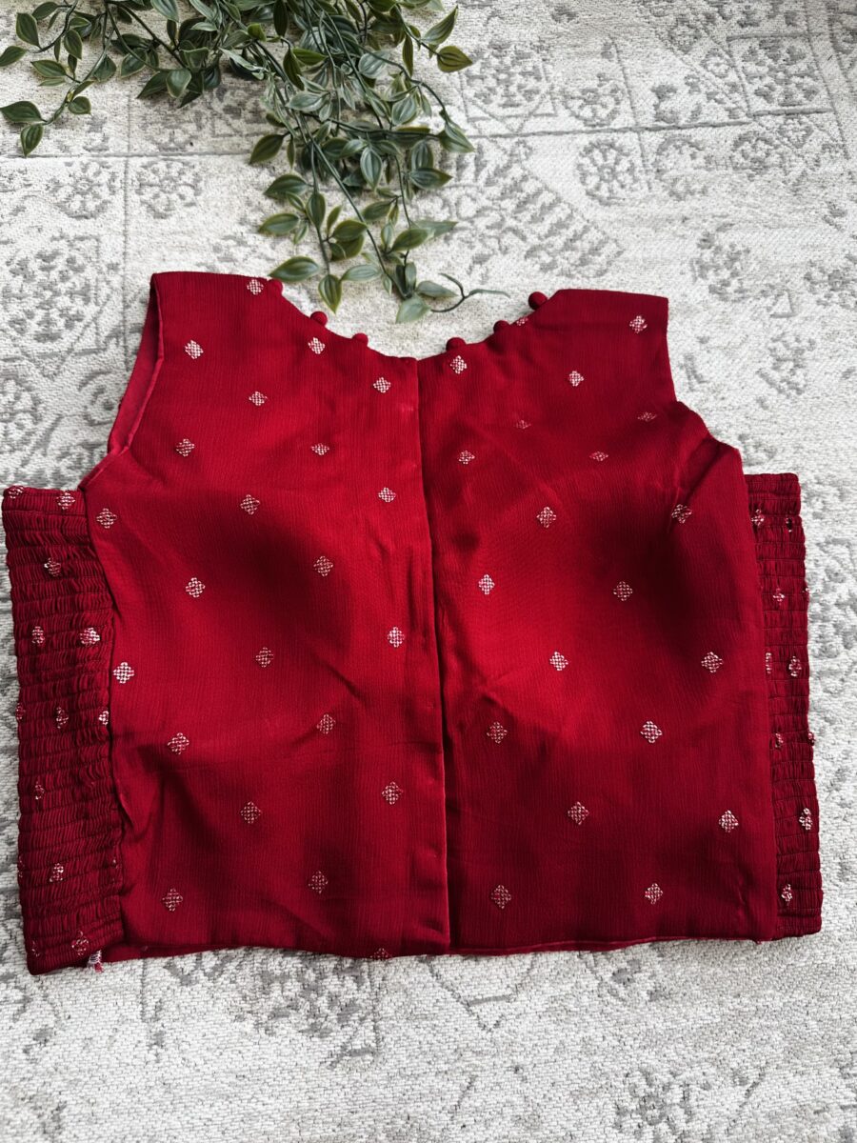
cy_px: 572
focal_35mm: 24
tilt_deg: -73.9
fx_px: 792
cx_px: 428
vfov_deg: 71.6
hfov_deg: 56.8
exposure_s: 1/532
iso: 80
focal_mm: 6.86
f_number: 1.78
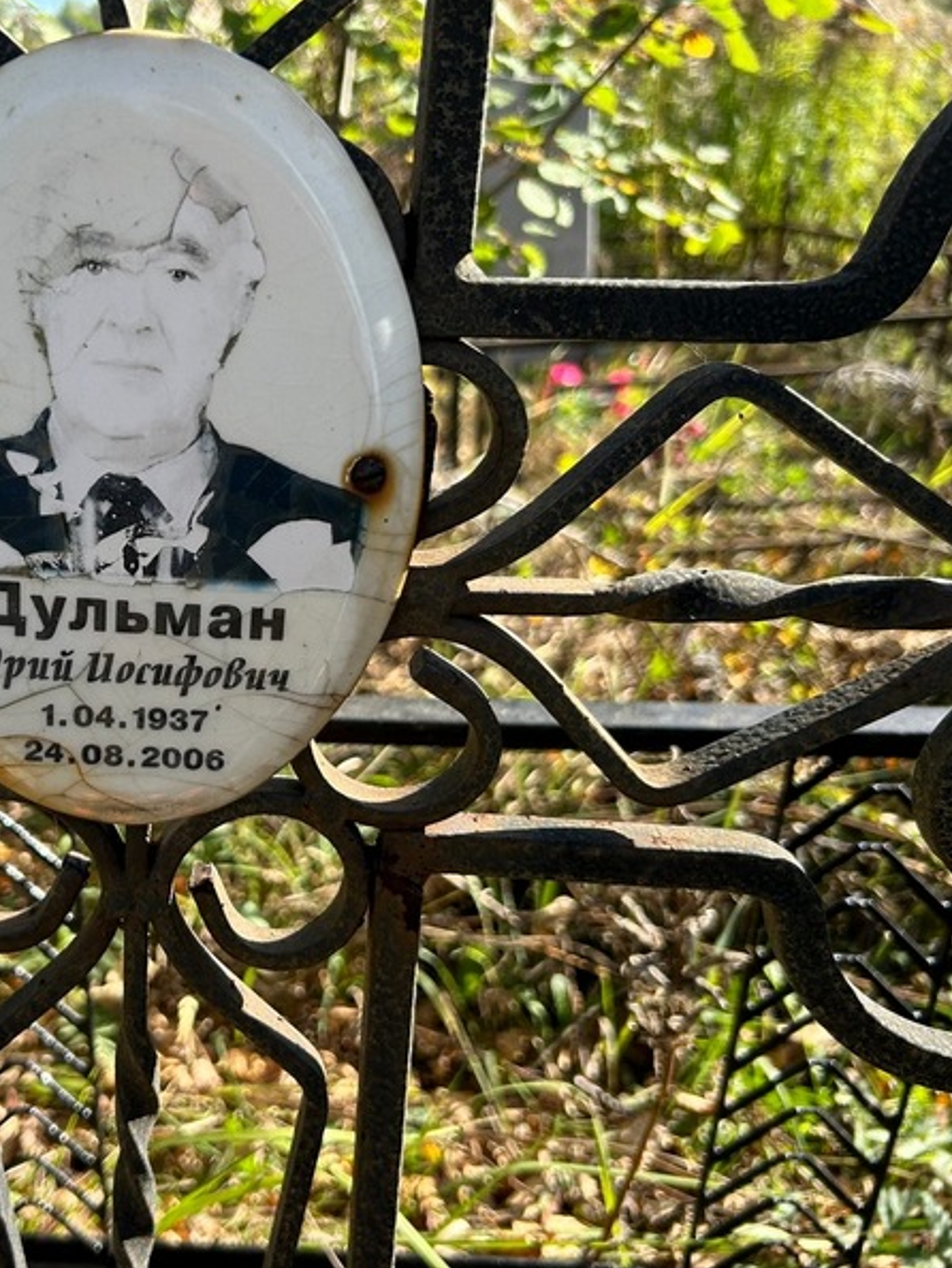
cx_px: 201
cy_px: 630
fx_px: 1282
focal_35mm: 35
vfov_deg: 52.6
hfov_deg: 39.3
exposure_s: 1/957
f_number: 1.5
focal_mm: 5.7
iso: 50
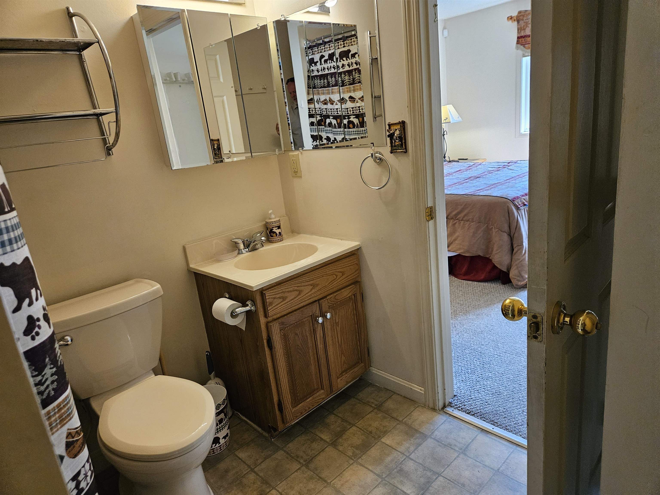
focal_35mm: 23
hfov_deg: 73.9
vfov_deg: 58.9
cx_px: 330
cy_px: 248
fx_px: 439
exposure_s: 1/120
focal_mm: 5.4
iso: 500
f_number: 1.8
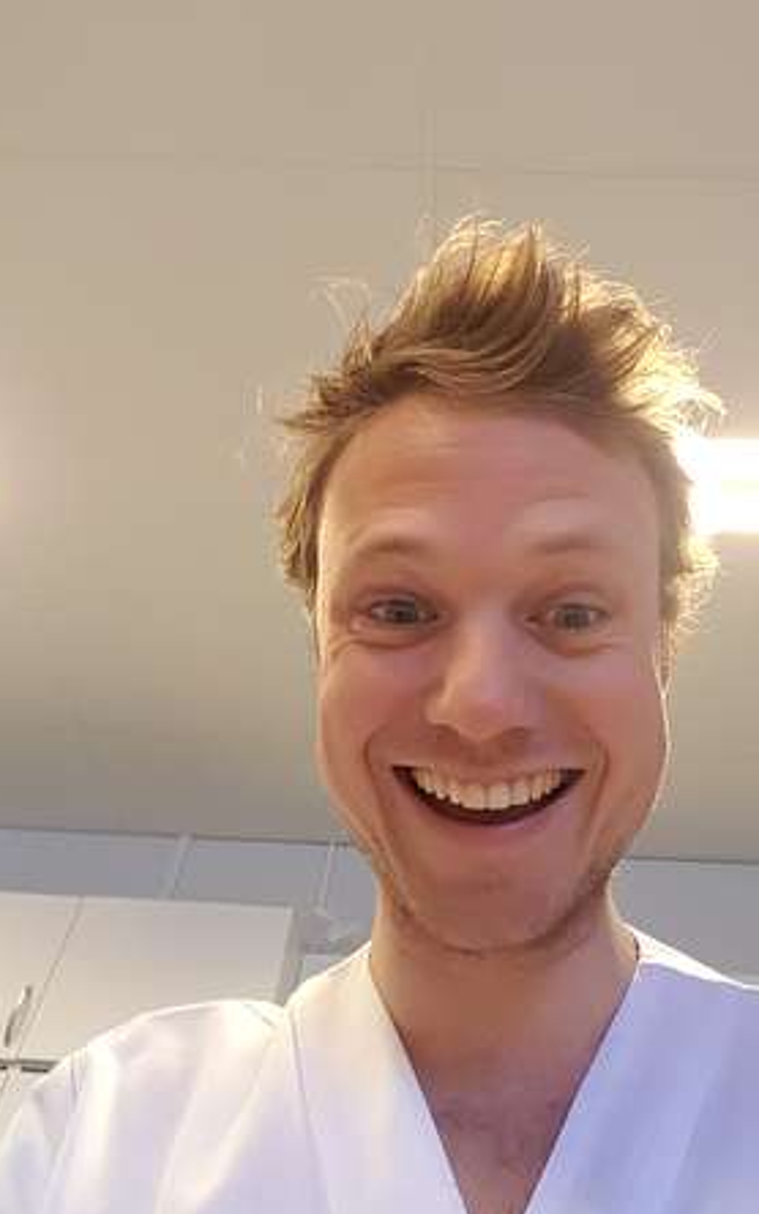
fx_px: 795
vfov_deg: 74.7
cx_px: 470
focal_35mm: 24
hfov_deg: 50.6
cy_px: 567
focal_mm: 2.1
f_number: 1.7
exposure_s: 1/33
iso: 100
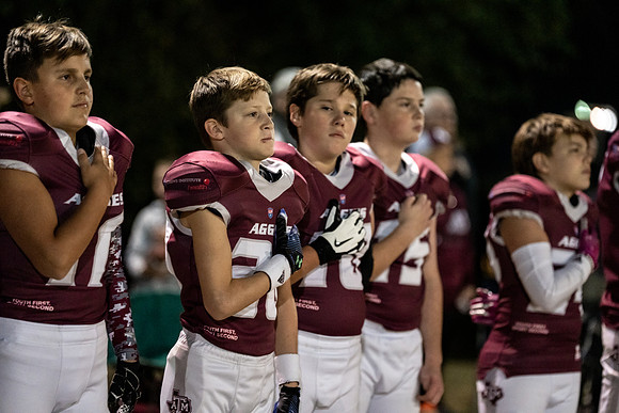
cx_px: 310
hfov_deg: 12.4
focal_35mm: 165
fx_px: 2838
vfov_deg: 8.3
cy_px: 206
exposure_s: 1/320
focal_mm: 165
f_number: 2.8
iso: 5000
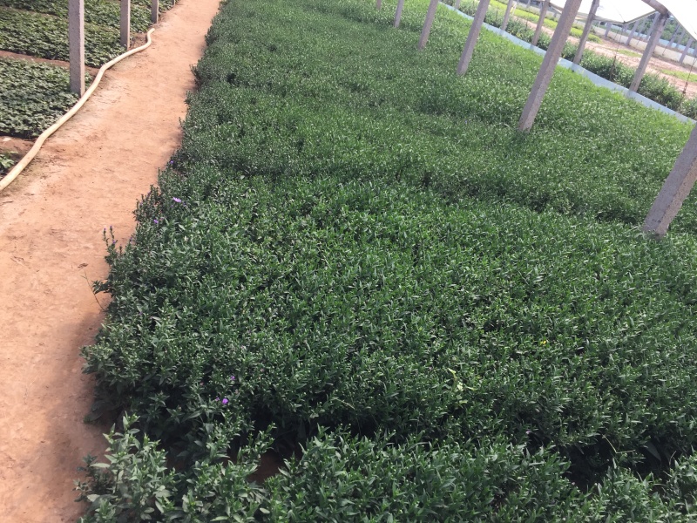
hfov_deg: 61.7
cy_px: 262
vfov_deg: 48.2
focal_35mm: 29
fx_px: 584
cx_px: 348
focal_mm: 4.15
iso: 32
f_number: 2.2
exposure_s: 1/465
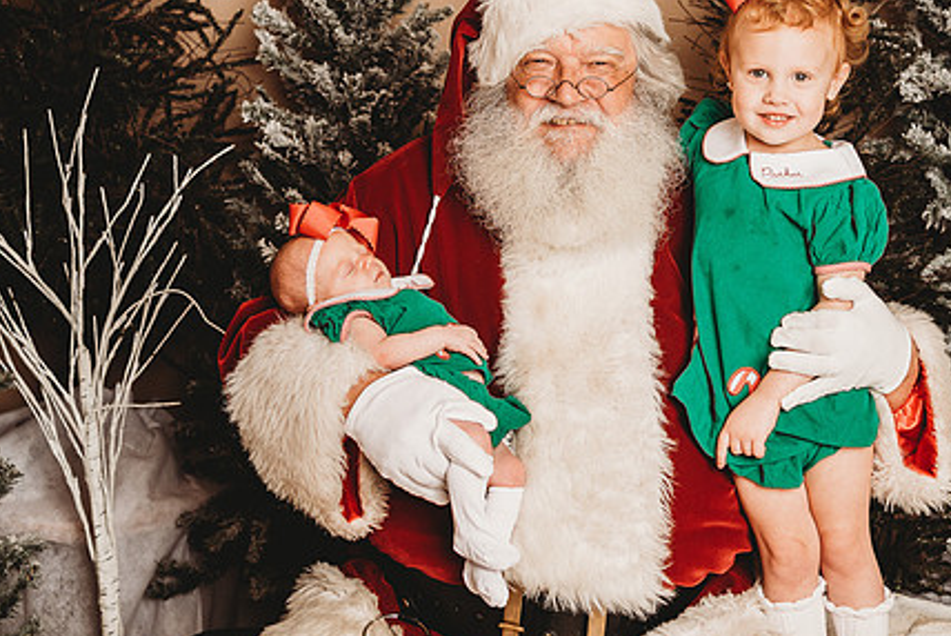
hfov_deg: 30.8
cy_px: 228
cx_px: 609
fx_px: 1718
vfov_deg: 20.9
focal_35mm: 65
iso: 100
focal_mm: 48
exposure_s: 1/160
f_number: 4
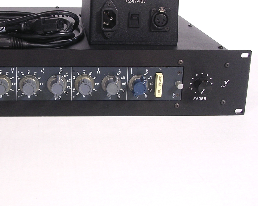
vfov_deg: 22.5
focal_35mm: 68
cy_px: 84
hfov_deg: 27.5
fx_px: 519
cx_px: 63
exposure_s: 1/10.6
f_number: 3
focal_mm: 7.1
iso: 100
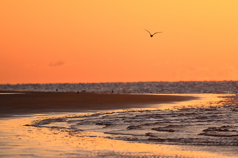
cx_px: 148
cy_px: 54
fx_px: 4328
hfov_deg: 3.1
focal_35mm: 656
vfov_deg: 2.1
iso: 320
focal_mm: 500
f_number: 5.6
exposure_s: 1/1600
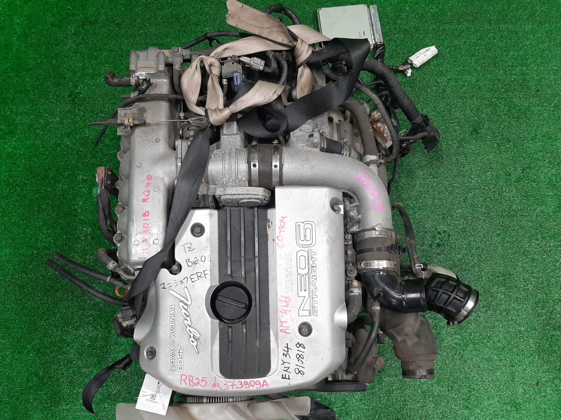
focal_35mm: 31
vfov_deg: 45.3
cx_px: 276
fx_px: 502
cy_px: 241
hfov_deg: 58.3
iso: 84
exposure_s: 1/50
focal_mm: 3.93
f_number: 1.7
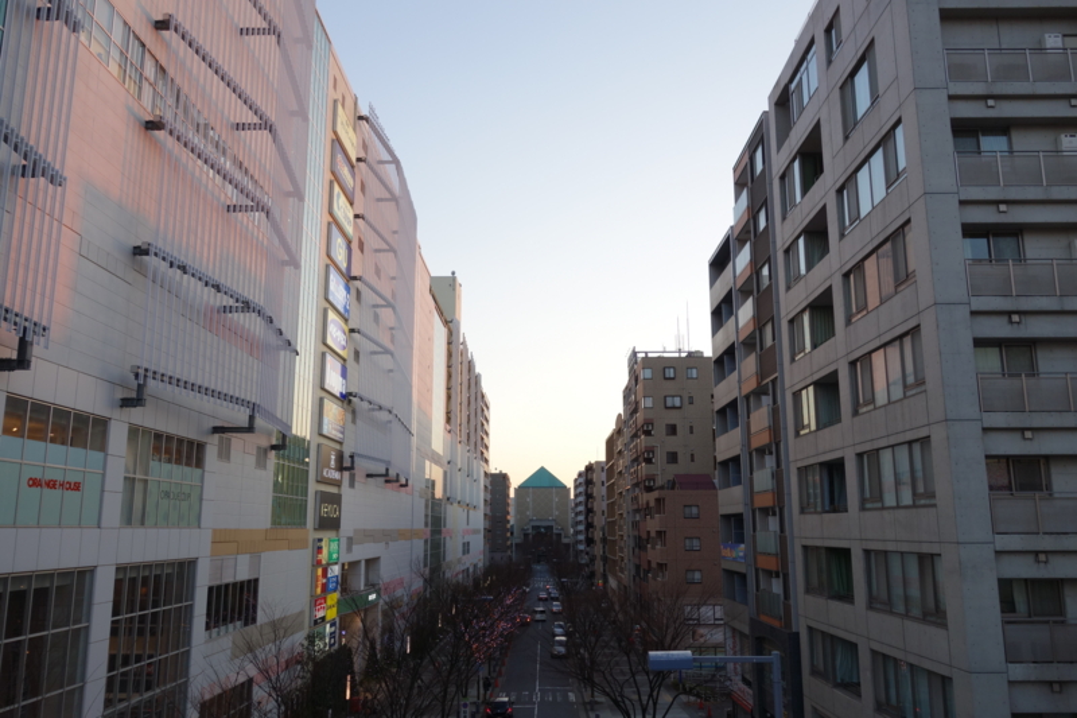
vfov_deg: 46.4
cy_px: 359
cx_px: 538
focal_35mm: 28
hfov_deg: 65.5
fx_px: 837
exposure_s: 1/100
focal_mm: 10.4
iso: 125
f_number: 4
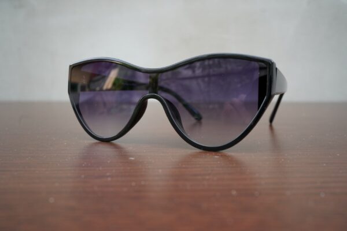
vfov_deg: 37.9
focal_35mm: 35
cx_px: 174
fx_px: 337
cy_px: 116
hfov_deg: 54.4
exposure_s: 1/250
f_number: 8
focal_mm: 35
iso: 2000
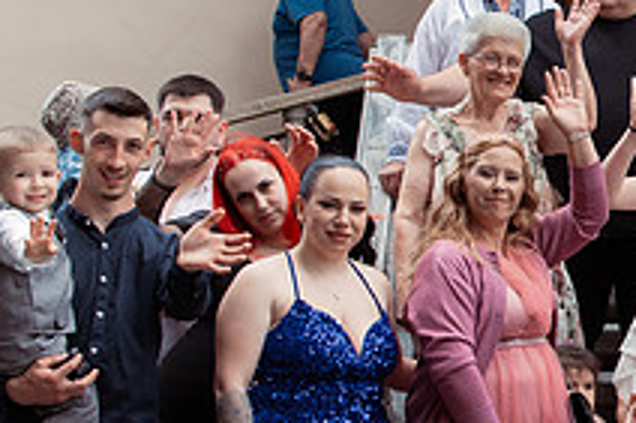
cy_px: 285
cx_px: 852
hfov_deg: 17.9
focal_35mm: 106
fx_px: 1871
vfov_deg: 12.9
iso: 400
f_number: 6.3
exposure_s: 1/320
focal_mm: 35
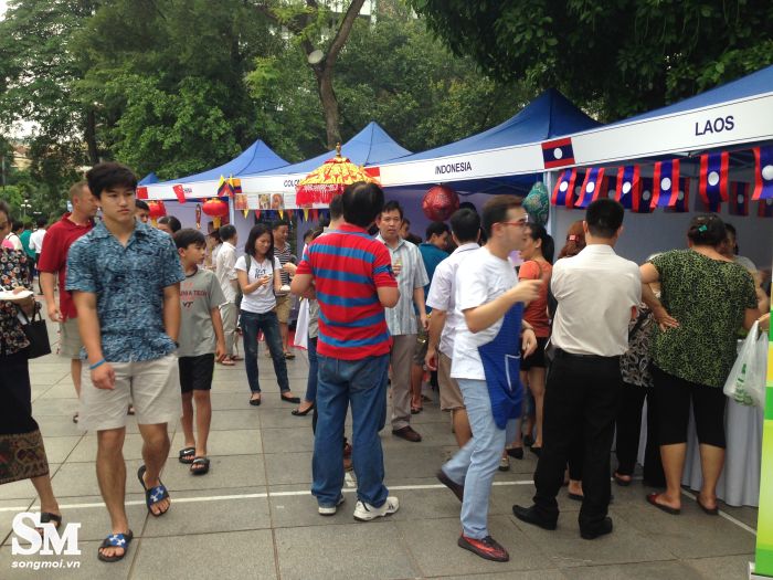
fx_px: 737
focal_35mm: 33
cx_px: 386
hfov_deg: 55.4
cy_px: 290
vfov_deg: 42.9
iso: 50
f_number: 2.4
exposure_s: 1/40
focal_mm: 4.12
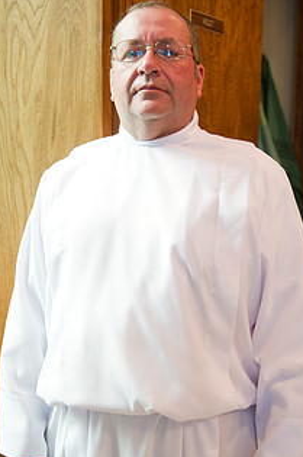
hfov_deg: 22.5
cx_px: 165
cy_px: 254
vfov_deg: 33.4
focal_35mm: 60
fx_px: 760
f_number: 2.8
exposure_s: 1/100
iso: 2000
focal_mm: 42
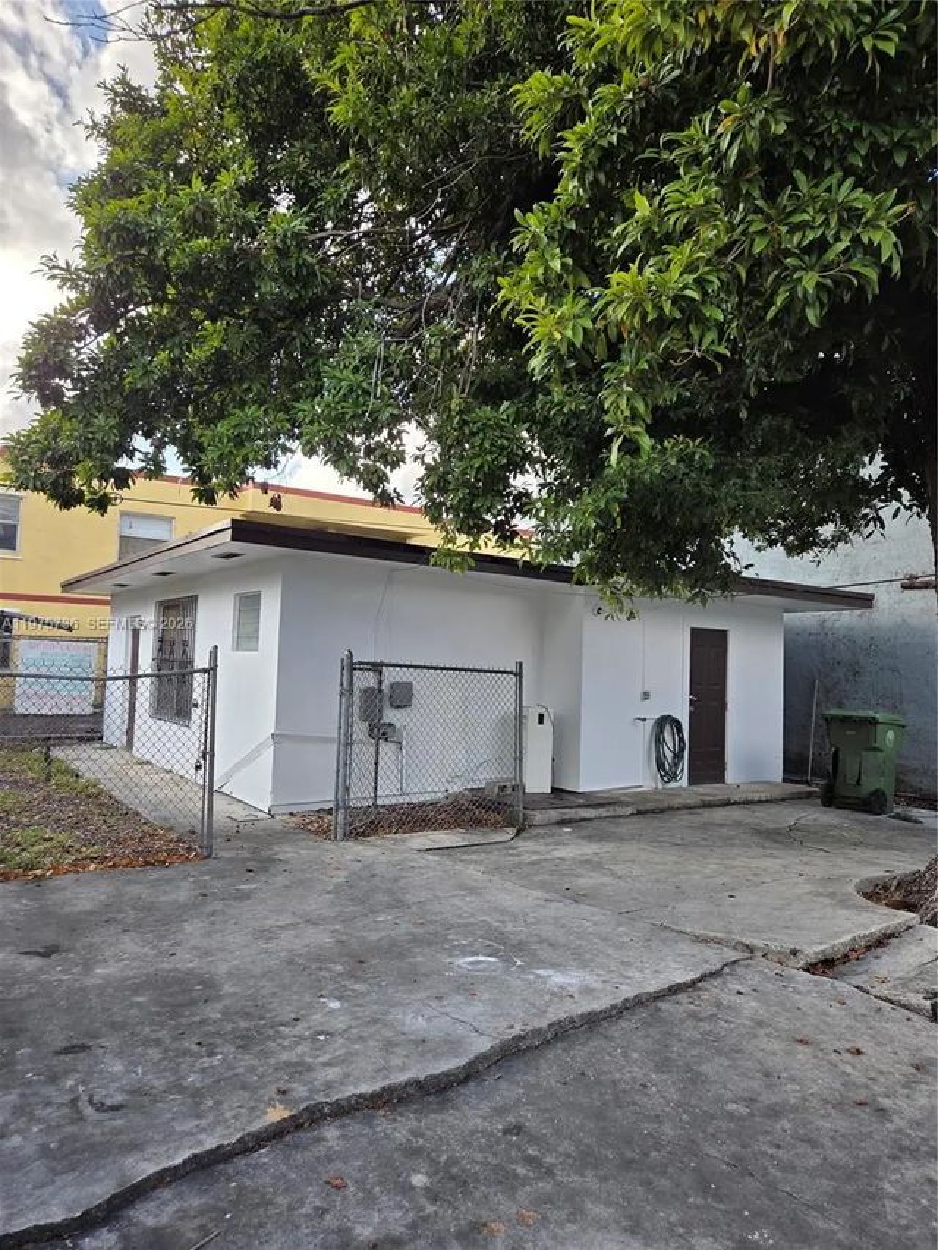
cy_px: 625
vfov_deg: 73.9
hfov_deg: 58.9
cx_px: 469
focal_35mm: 23
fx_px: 831
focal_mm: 5.4
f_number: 1.8
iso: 80
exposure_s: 1/1509
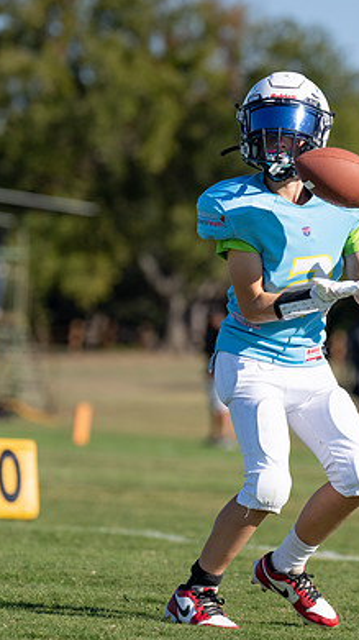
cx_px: 272
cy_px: 312
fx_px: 5507
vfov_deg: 6.6
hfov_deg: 3.7
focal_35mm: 325
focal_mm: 139
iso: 100
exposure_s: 1/4000
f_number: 2.8
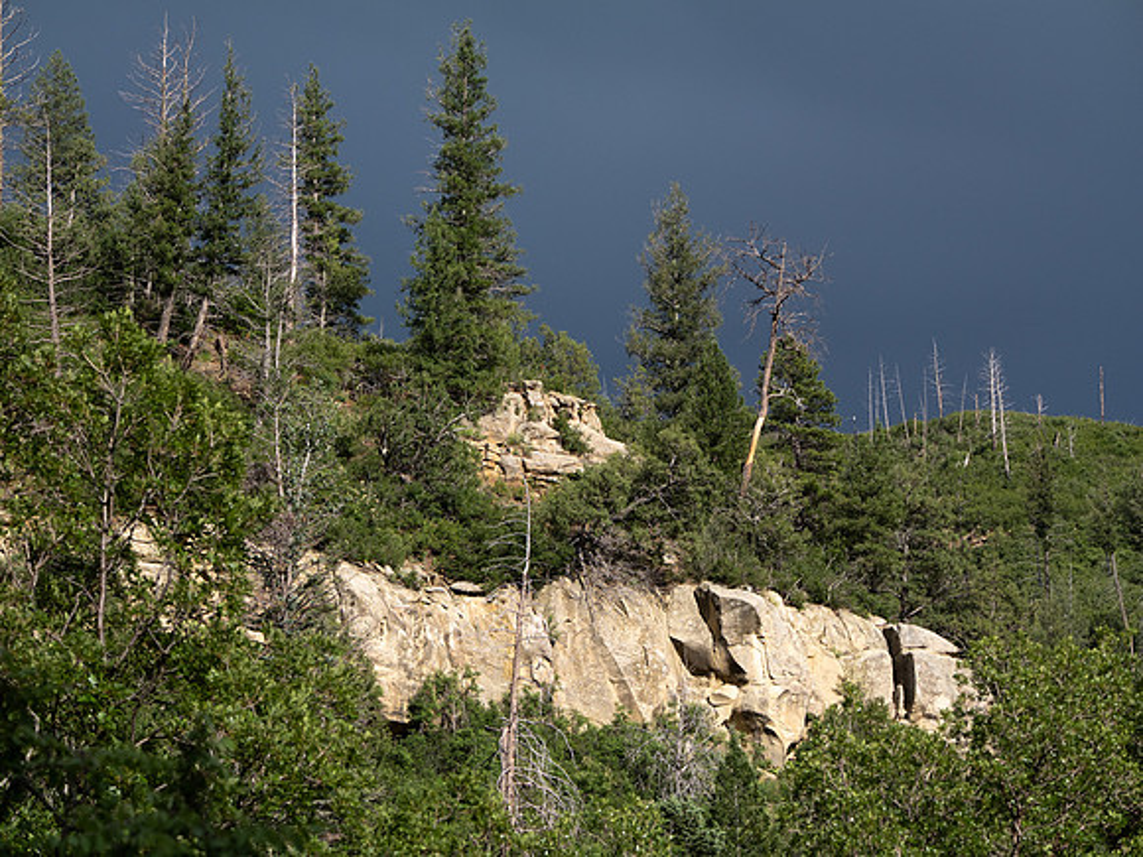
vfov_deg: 14.8
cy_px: 428
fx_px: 3302
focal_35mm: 100
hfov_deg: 19.6
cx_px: 572
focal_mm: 50
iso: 200
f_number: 5.6
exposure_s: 1/1250
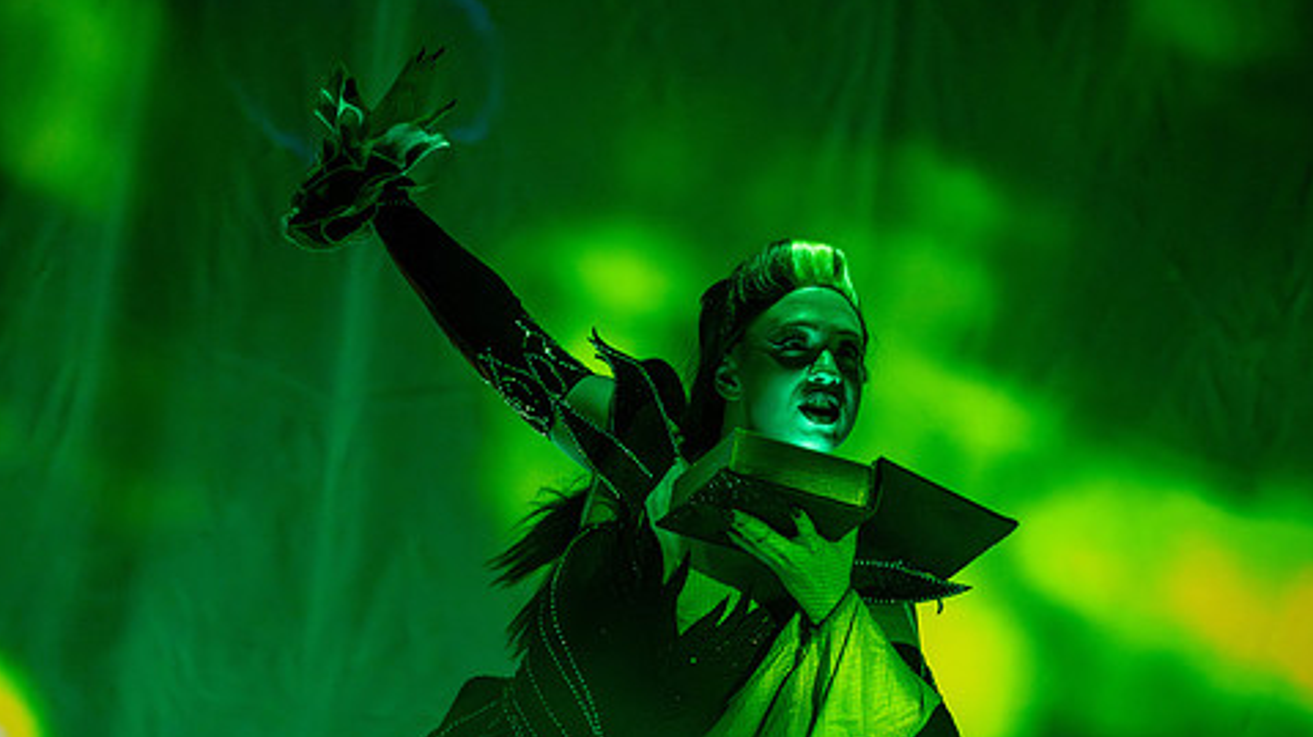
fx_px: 8387
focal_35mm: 241
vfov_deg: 5.0
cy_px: 385
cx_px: 598
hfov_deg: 9.0
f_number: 2.8
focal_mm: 190
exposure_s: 1/800
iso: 5000
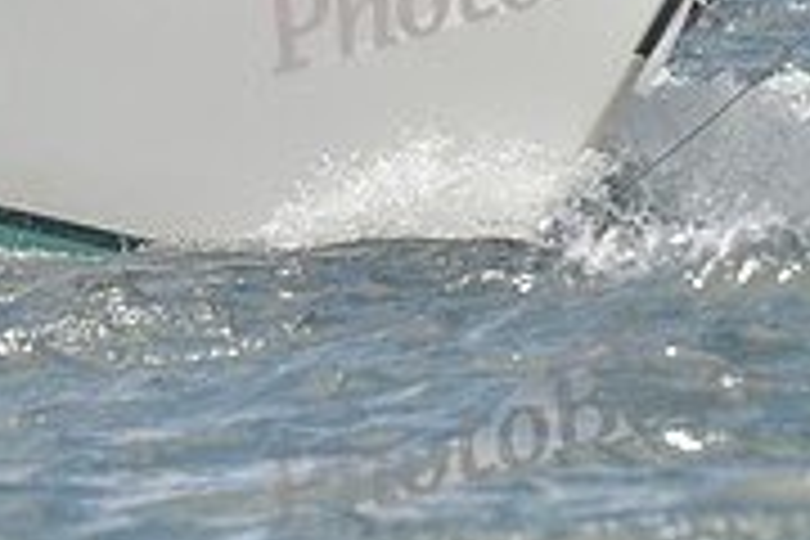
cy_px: -214
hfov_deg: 2.5
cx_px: 36
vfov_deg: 1.6
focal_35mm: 838
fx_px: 18854
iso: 280
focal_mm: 260
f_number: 7.1
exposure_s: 1/1250
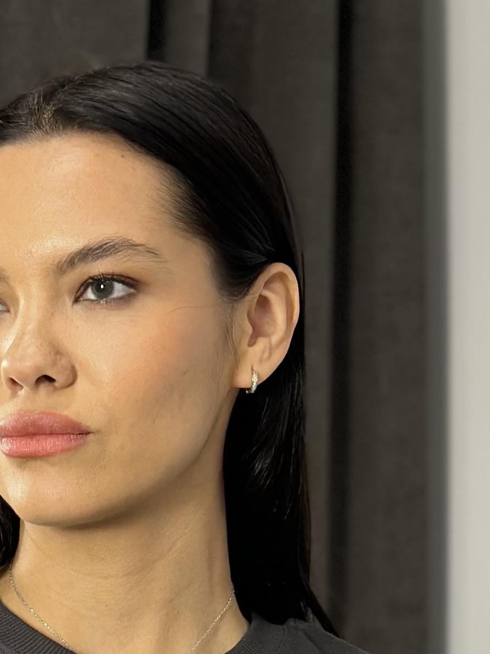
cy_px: 1055
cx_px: -56
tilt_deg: -6.8
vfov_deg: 11.6
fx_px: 3058
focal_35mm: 162
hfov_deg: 9.1
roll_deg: -0.6
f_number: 1.78
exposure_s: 1/50
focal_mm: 6.86
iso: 160
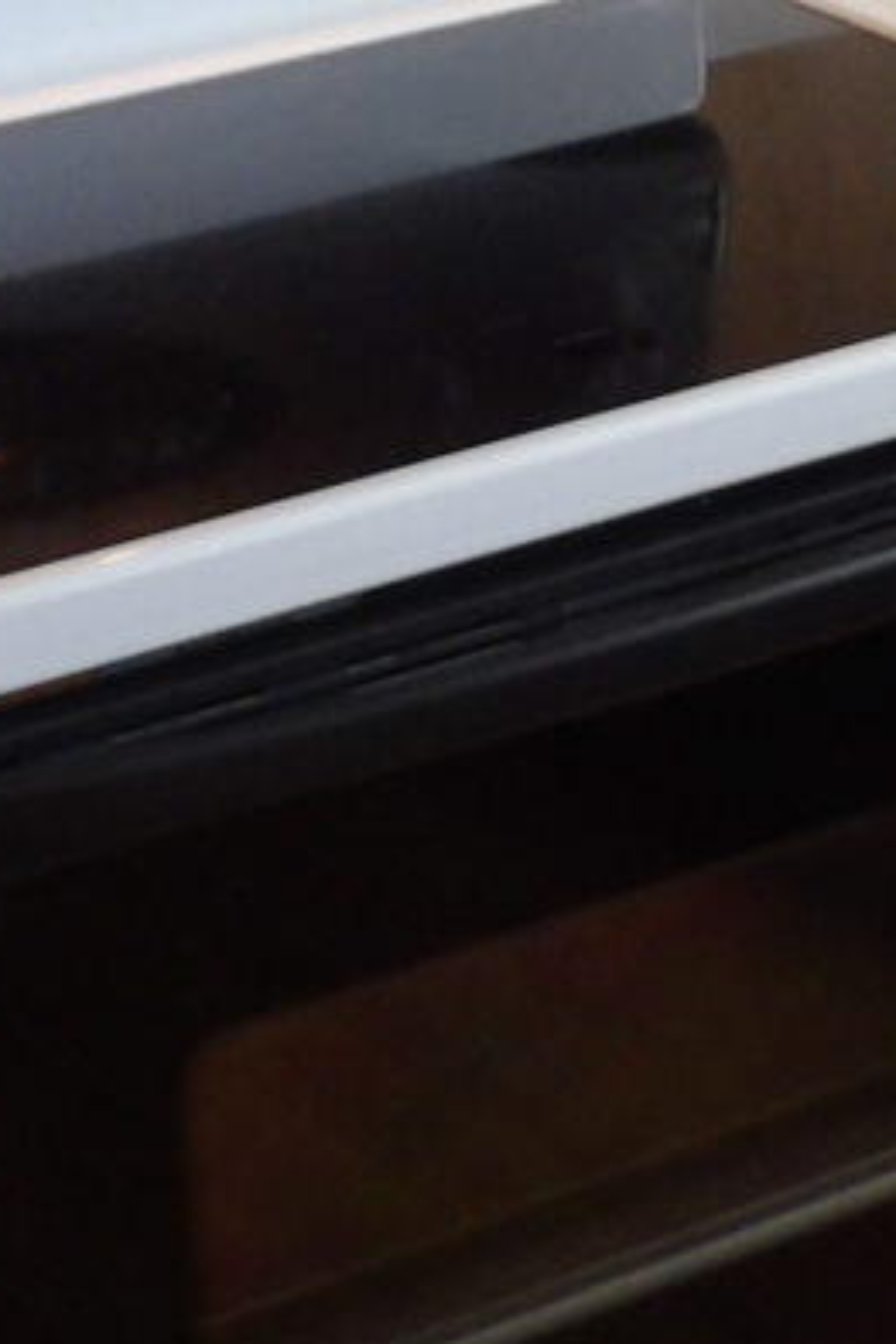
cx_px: 992
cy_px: -82
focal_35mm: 130
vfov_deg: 15.4
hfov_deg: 10.4
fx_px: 4853
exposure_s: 1/18
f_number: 3.2
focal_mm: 4.3
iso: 200
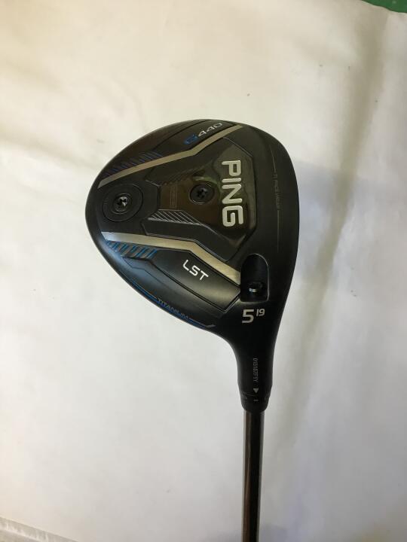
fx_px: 486
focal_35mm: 31
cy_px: 271
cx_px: 204
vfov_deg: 58.4
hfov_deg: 45.4
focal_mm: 3.3
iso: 100
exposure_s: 1/33
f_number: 2.4
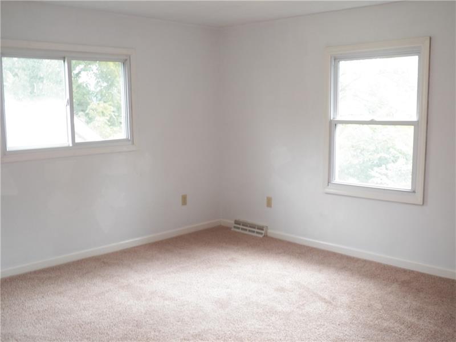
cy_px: 171
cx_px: 228
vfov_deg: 40.7
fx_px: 461
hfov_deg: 52.6
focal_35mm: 35
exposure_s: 1/30
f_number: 2.8
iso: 125
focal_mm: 6.3
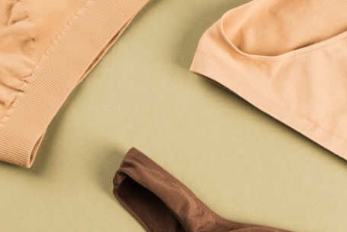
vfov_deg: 10.2
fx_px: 1273
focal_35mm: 132
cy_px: 270
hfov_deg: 15.5
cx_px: 176
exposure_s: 1/160
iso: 125
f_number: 4.5
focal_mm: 50
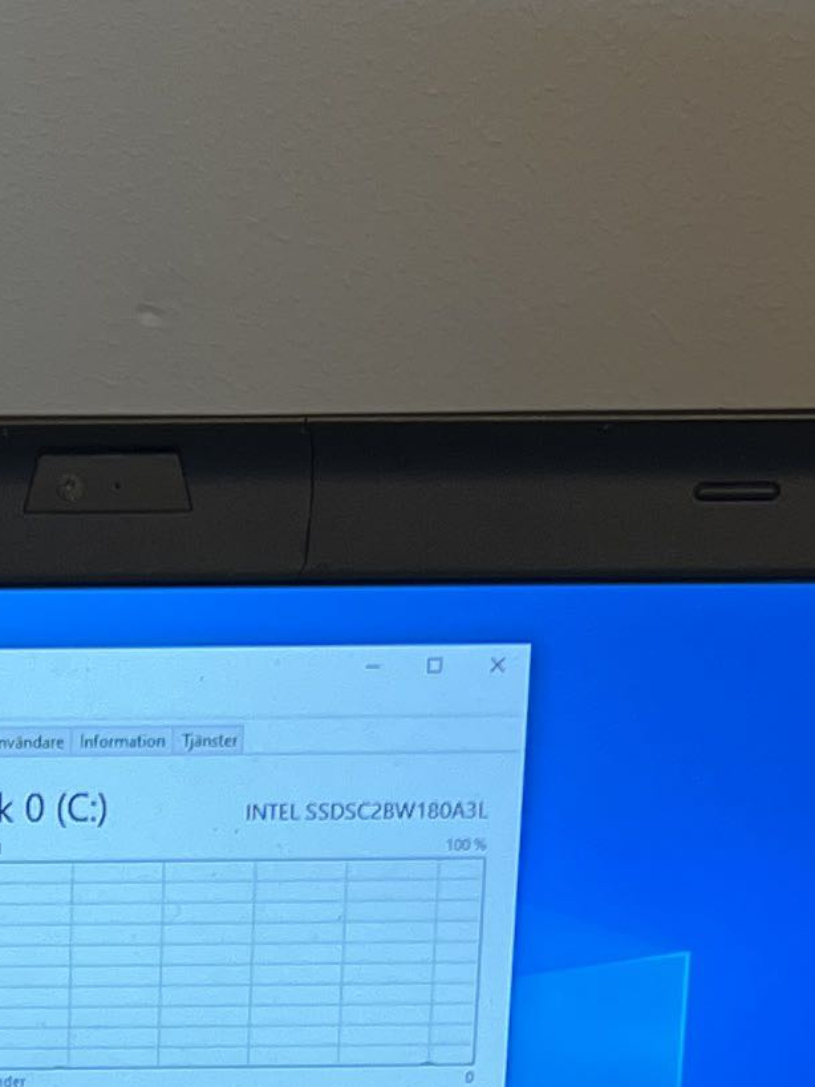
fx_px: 4019
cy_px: 1954
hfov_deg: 11.3
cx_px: -242
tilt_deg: -53.1
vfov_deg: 13.8
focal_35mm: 128
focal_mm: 5.7
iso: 64
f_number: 1.5
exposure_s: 1/110
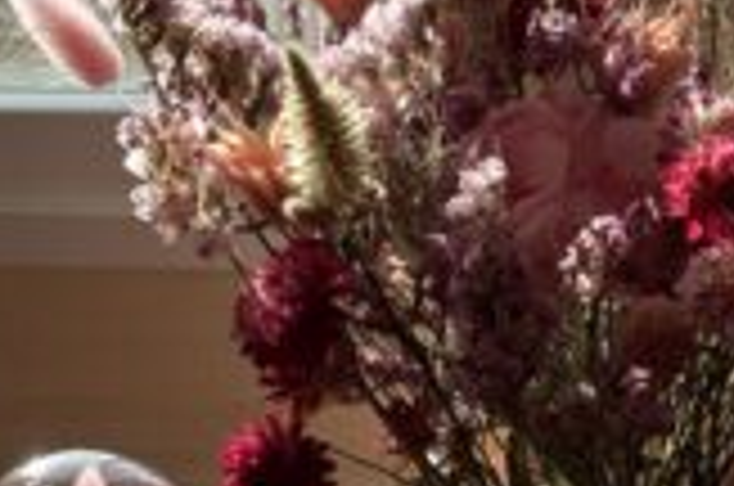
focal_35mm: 133
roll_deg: +1.5
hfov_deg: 15.4
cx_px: 437
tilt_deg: -26.4
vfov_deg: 10.2
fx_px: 2706
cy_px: 490
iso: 50
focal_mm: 5.96
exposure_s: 1/462
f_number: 1.6
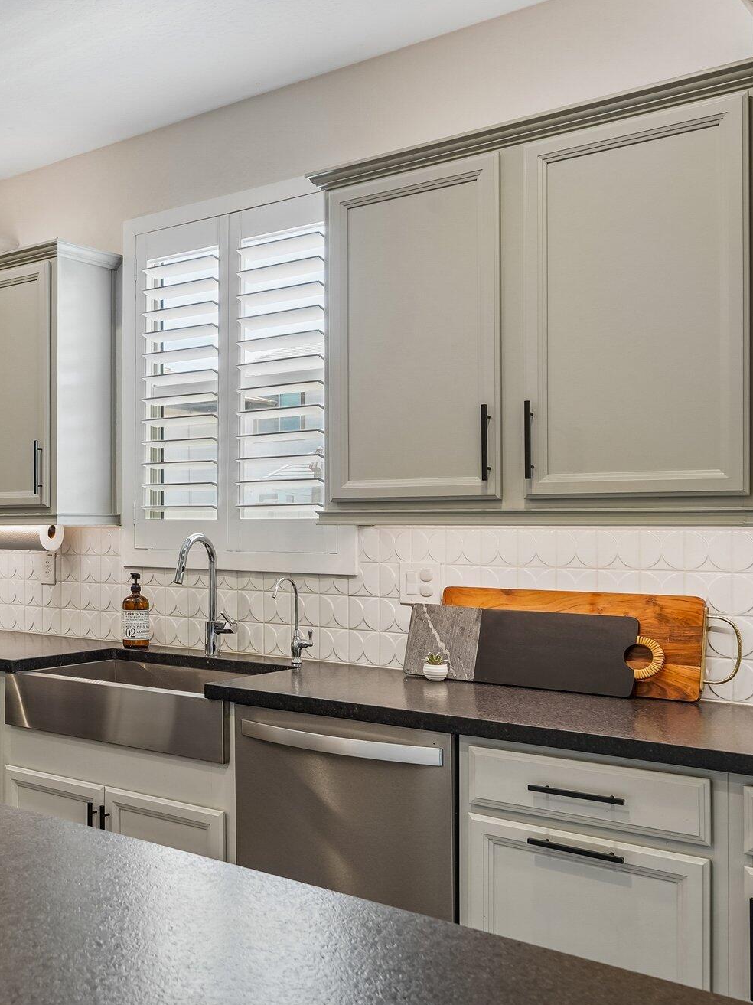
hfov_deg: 36.6
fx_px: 1066
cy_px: 520
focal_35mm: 37
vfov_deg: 50.4
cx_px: 83
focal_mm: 24.5
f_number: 8
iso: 400
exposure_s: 1/20
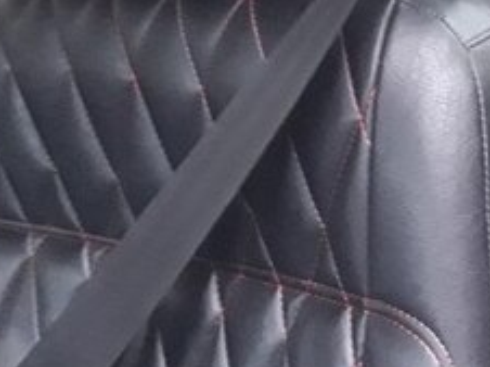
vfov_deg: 17.5
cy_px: -107
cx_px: 371
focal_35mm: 79
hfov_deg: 24.5
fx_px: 1117
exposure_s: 1/17
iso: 800
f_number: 1.7
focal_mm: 3.71
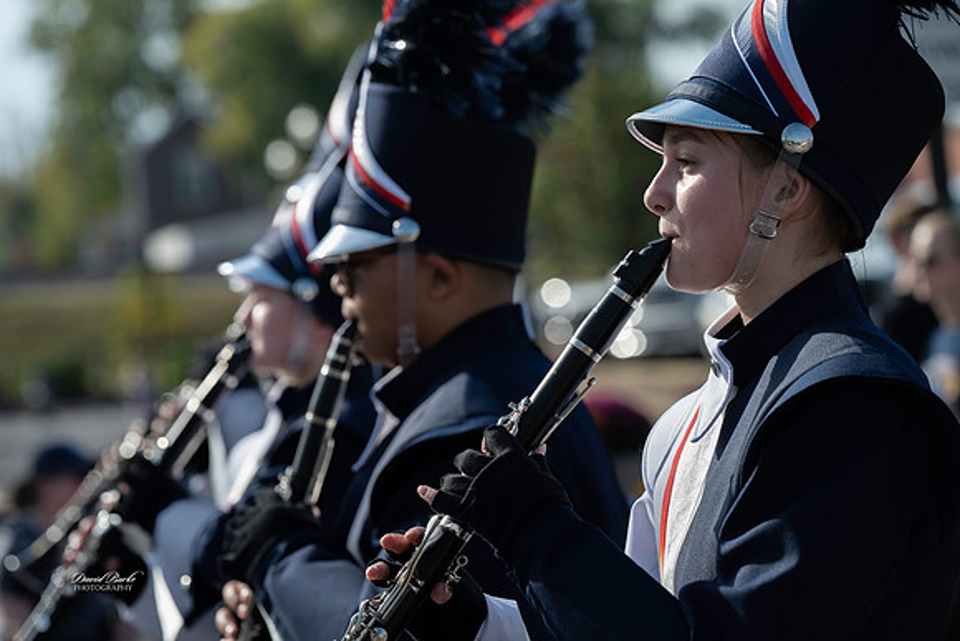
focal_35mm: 150
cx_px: 480
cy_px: 320
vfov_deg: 9.2
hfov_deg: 13.7
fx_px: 4001
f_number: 5.6
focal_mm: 150
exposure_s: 1/640
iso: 180
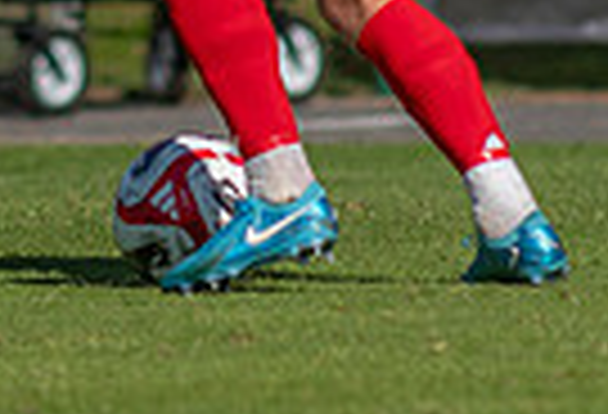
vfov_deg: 0.5
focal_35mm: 2604
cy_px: -231
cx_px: -115
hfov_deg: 0.8
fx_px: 44278
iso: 140
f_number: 3.5
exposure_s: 1/2000
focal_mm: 300
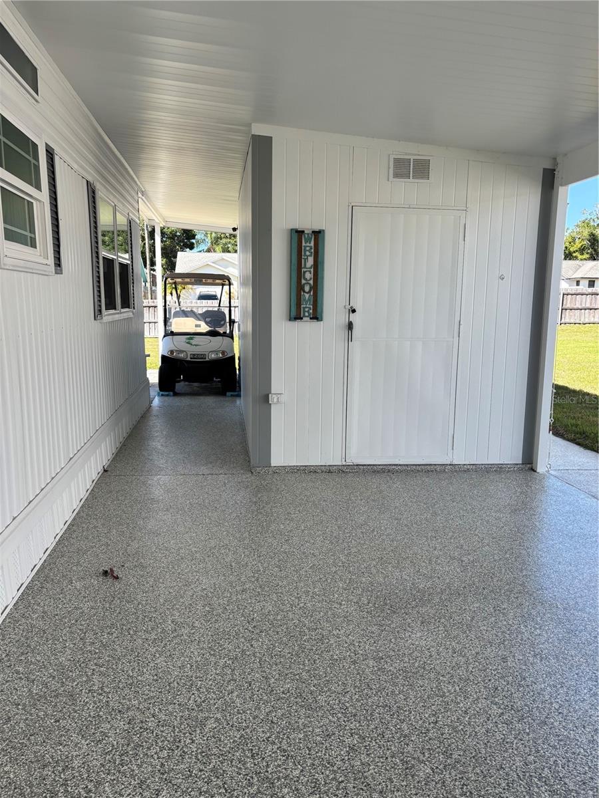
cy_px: 399
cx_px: 300
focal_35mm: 26
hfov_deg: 53.1
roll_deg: -1.6
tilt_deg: -6.3
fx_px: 600
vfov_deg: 67.3
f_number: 1.6
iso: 50
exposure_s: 1/775
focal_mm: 5.96
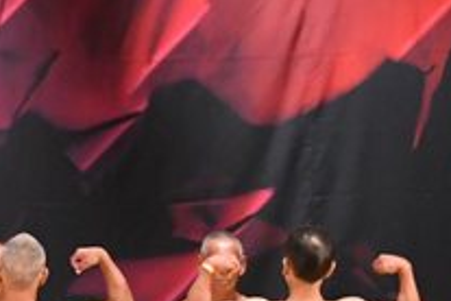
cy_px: 314
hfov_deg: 4.3
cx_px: -273
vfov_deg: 2.9
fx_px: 5963
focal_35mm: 476
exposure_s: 1/400
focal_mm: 85
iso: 6400
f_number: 5.6
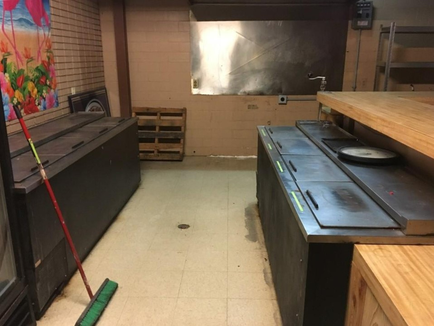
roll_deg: -2.9
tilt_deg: -13.6
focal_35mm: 29
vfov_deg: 48.2
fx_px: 364
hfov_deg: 61.6
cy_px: 163
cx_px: 217
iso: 250
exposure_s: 1/15
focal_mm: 4.15
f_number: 2.2
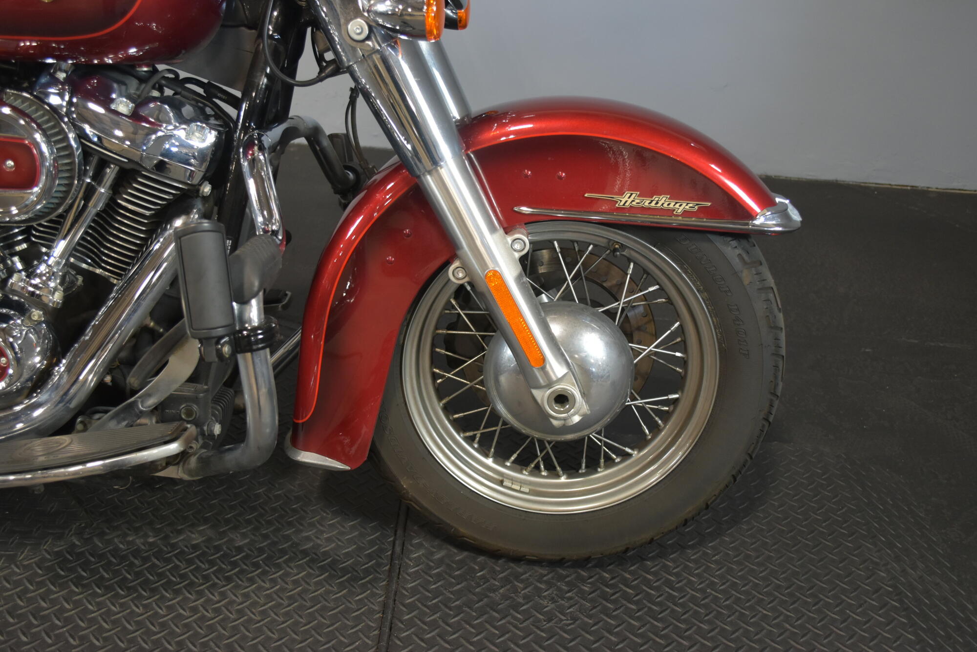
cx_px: 488
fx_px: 896
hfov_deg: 57.2
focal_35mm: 33
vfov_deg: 40.0
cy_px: 326
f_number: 4
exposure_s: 1/30
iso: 1000
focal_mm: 22
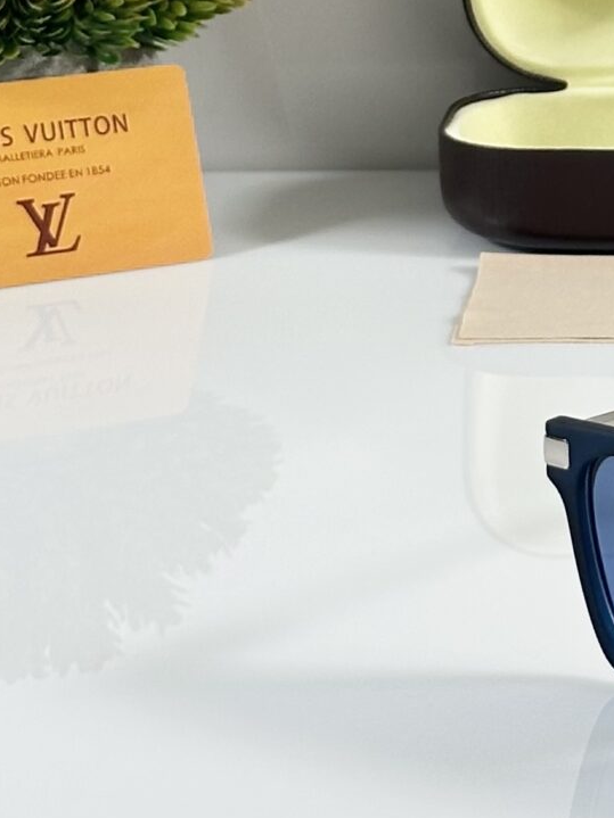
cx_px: 918
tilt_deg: -9.1
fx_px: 4045
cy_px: -276
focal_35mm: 171
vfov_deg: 11.2
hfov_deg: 8.5
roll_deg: -0.5
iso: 50
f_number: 1.78
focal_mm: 6.86
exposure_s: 1/50
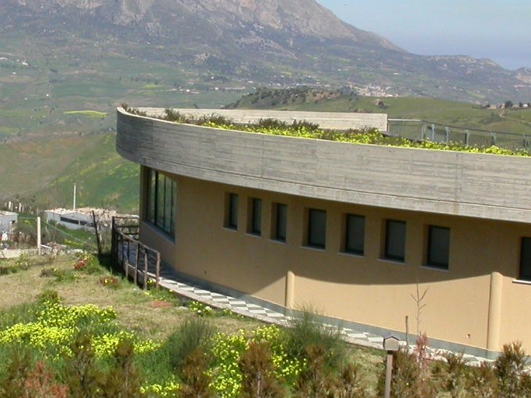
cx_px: 163
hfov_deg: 21.9
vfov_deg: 16.6
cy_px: 202
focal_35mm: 89
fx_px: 1365
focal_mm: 7.85
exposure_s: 1/404
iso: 100
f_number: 7.5
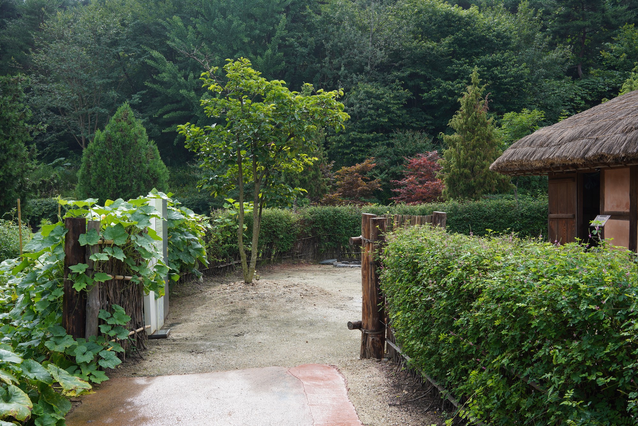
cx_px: 319
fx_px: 620
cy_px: 213
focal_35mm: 35
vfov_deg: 37.9
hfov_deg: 54.4
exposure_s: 1/80
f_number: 10
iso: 200
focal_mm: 35
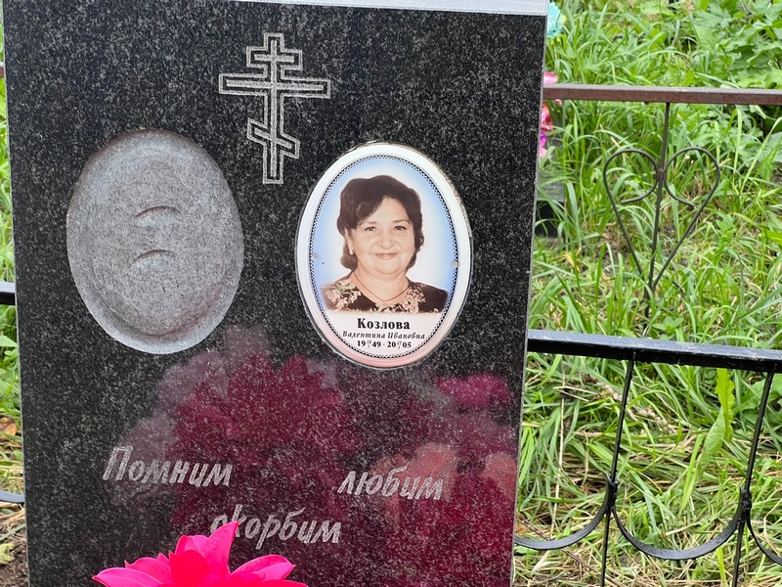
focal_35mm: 77
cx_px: 391
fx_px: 1739
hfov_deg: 25.3
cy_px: 294
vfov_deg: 19.1
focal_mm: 9
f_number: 2.8
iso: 32
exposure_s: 1/141
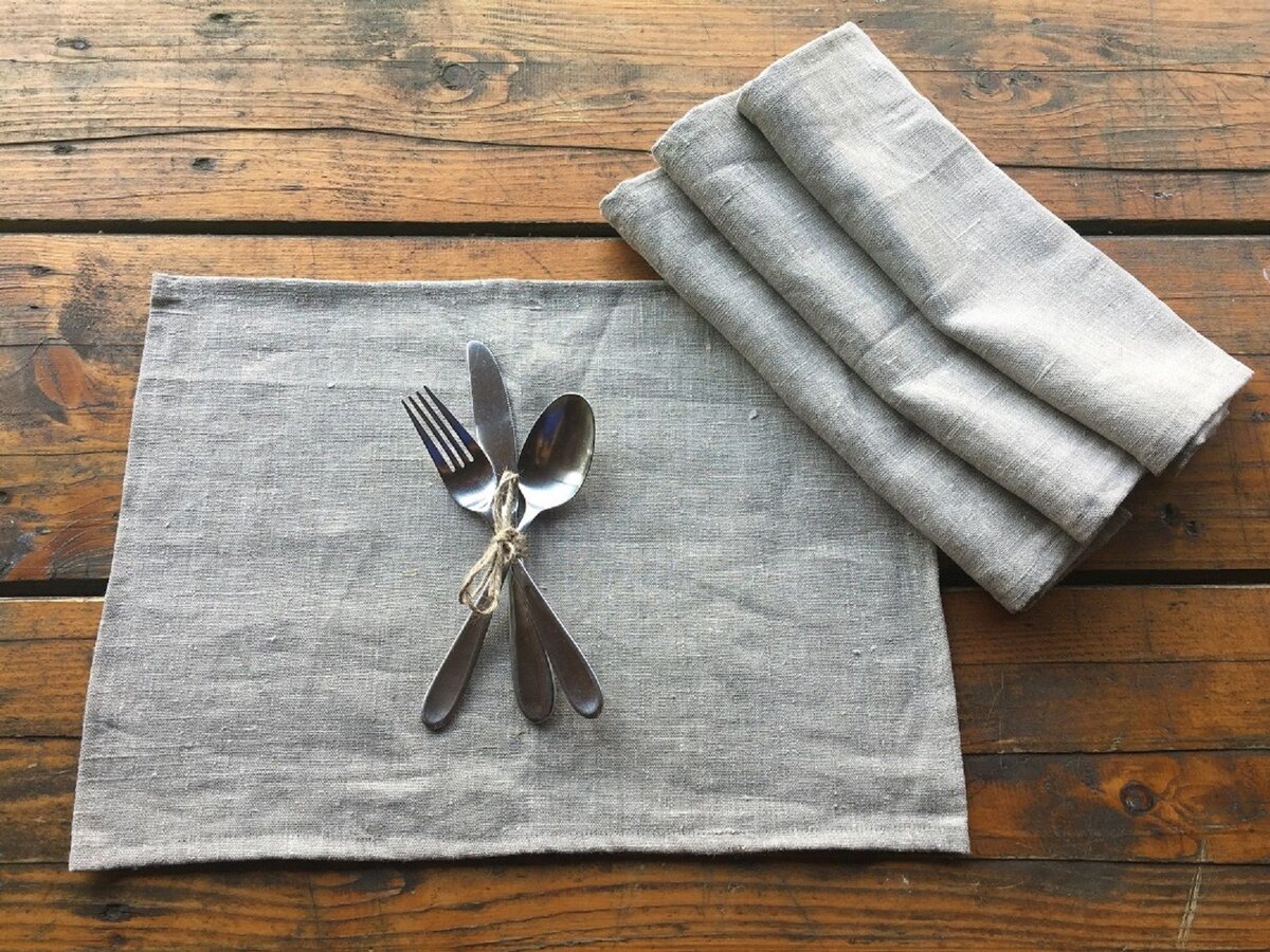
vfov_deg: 48.2
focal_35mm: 29
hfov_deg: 61.7
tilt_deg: -74.2
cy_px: 476
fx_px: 1064
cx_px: 635
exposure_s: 1/142
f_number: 2.2
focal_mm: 4.15
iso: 32
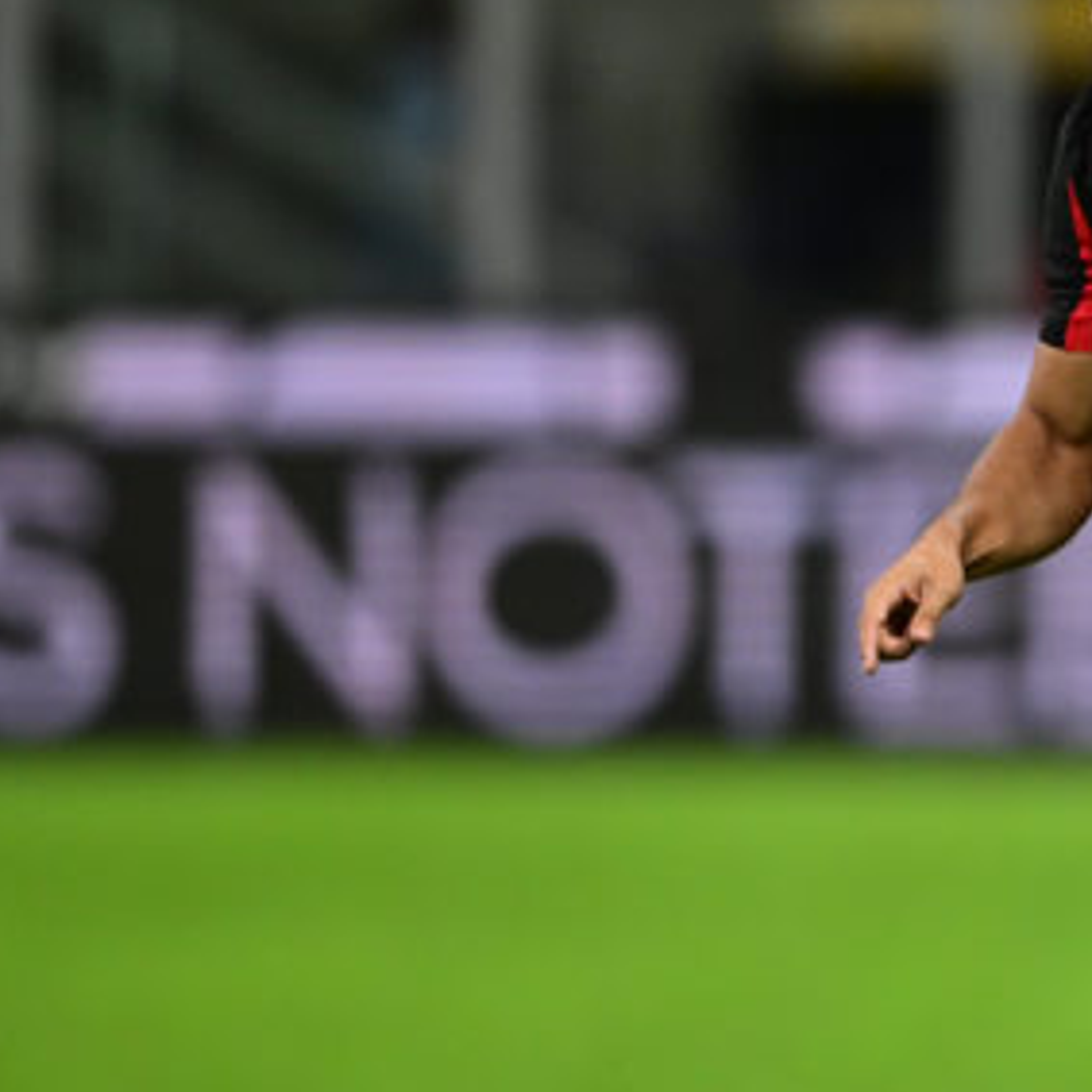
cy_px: 527
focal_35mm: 1232
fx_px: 43971
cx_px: 1528
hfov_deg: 1.4
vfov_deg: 1.4
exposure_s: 1/1250
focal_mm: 400
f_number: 2.8
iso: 1600
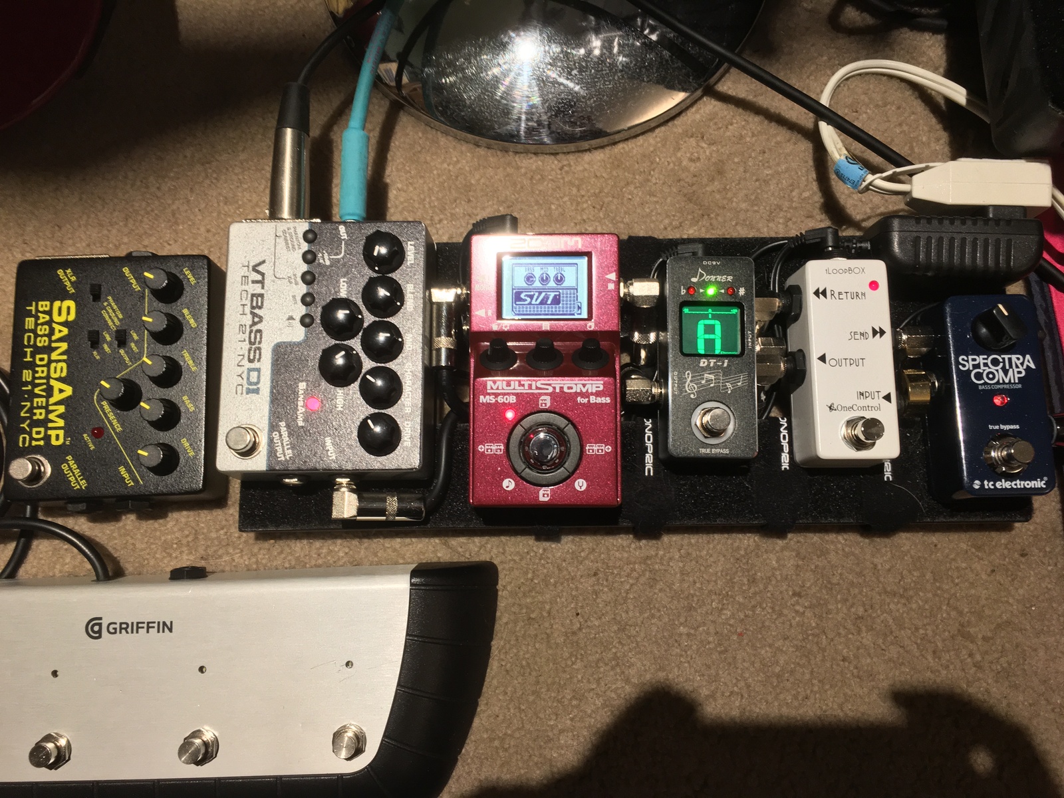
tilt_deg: -79.1
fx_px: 891
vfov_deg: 48.2
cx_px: 532
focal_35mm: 29
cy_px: 399
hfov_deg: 61.7
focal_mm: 4.15
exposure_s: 1/30
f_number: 2.2
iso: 64
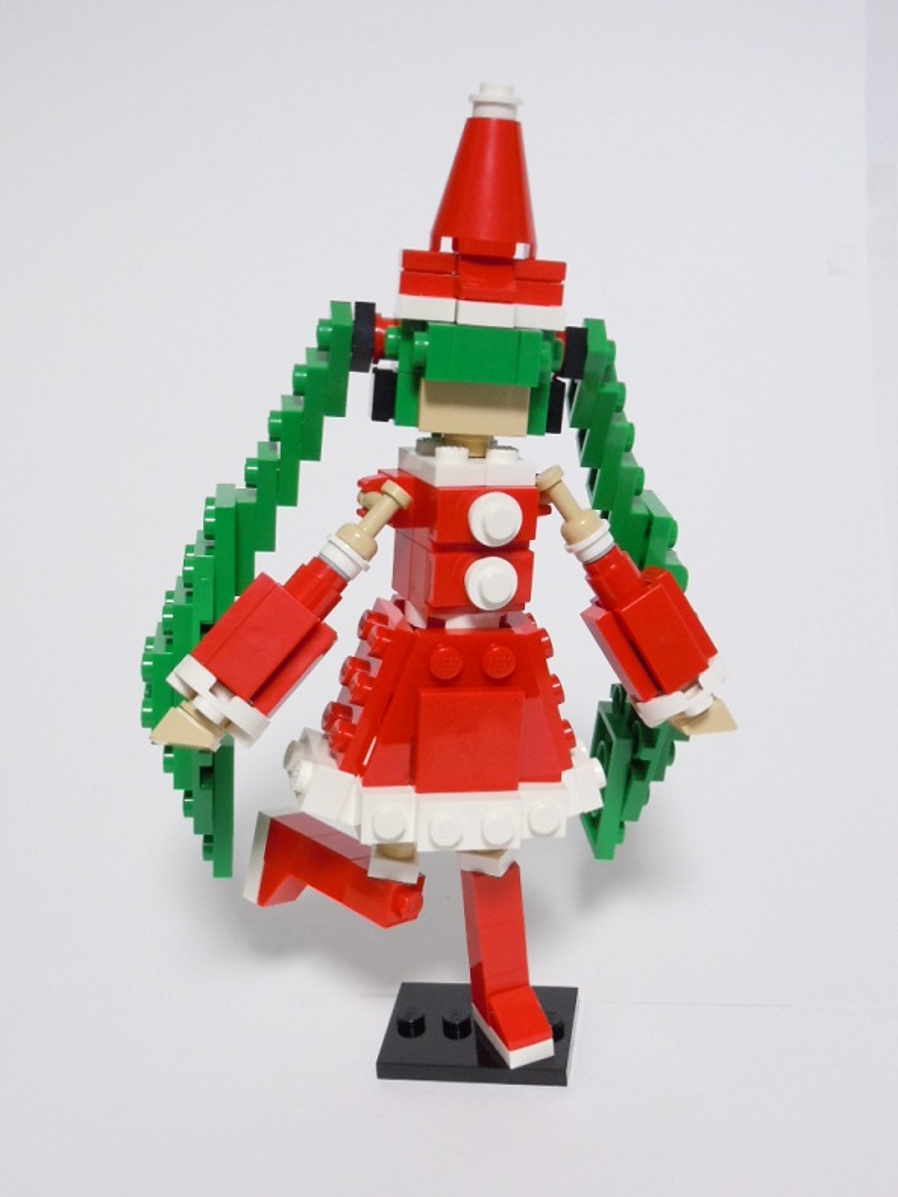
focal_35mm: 45
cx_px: 449
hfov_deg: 32.2
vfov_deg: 42.1
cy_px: 598
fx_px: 1556
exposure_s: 1/6
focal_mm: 8.1
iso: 400
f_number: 4.6
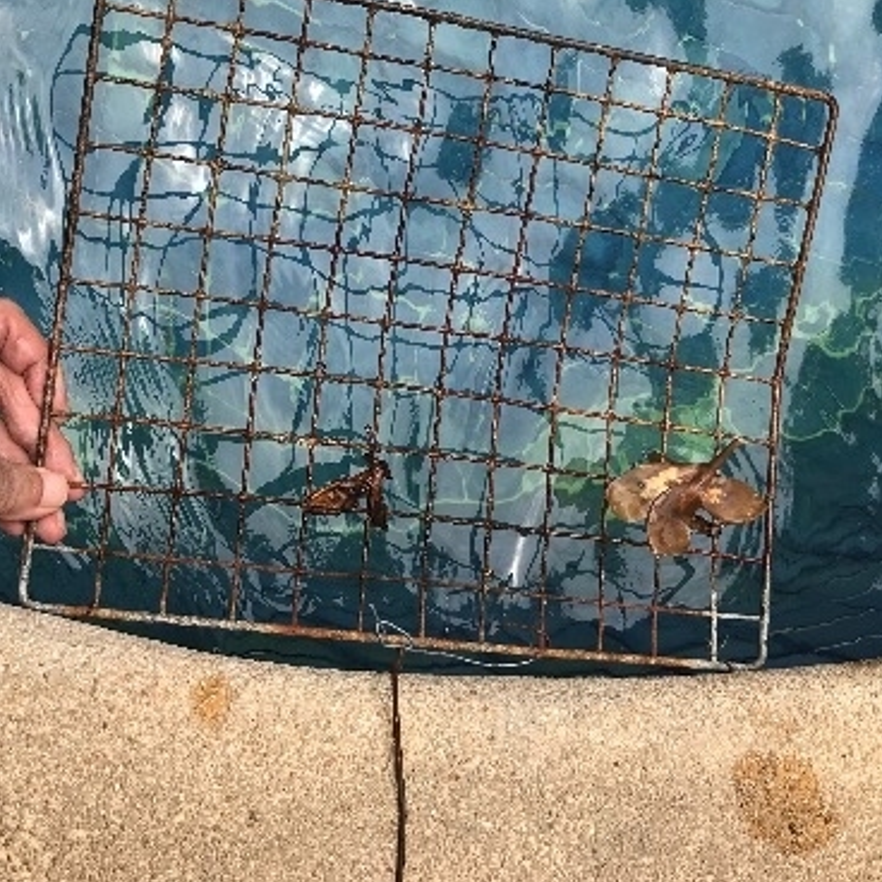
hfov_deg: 39.0
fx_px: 1240
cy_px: 362
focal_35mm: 43
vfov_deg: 39.0
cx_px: 360
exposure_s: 1/1114
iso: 20
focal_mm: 3.99
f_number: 1.8
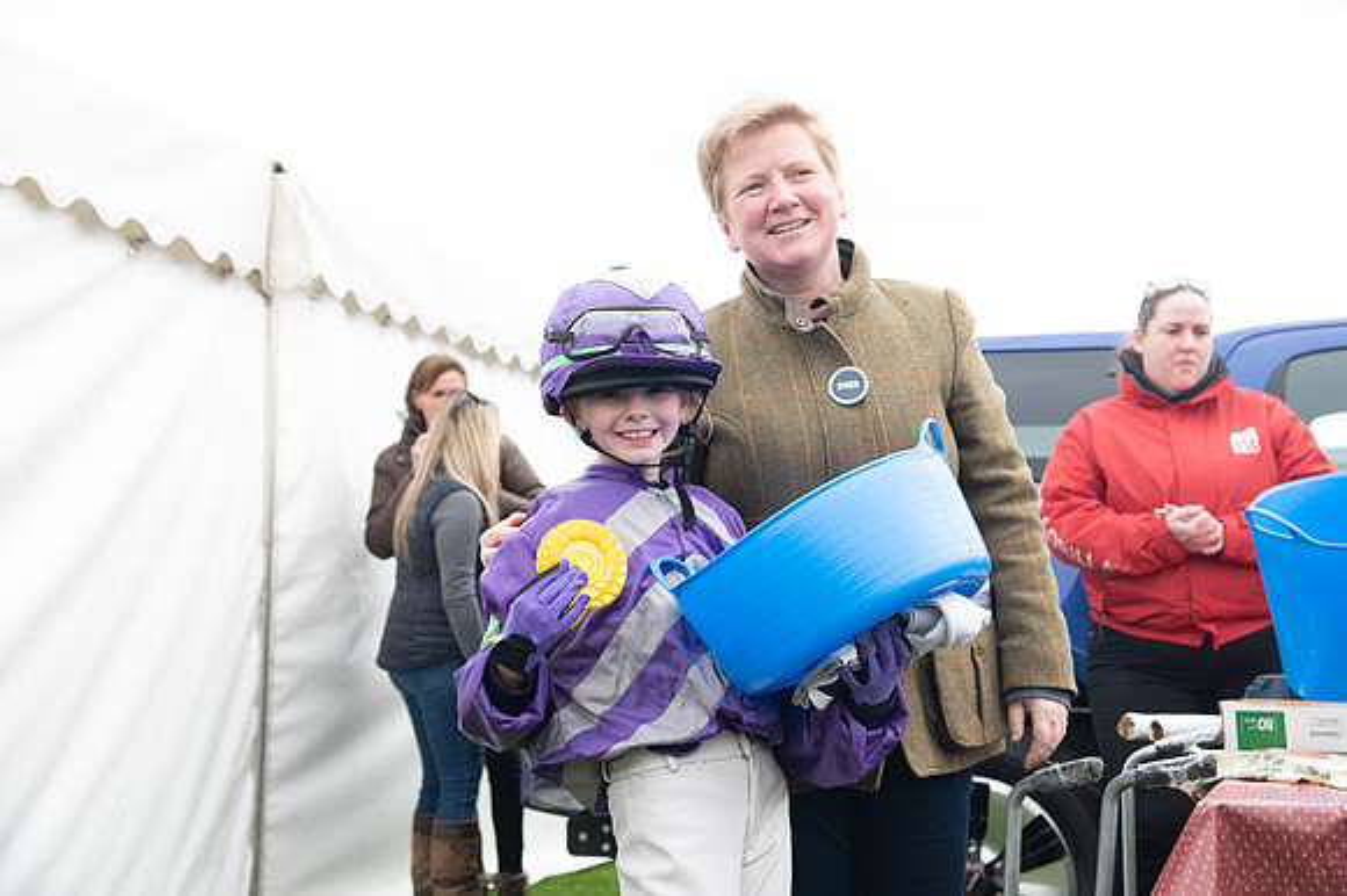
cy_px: 448
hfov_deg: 34.5
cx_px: 674
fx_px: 2169
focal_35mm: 58
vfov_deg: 23.4
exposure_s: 1/125
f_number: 5
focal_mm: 58
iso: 200
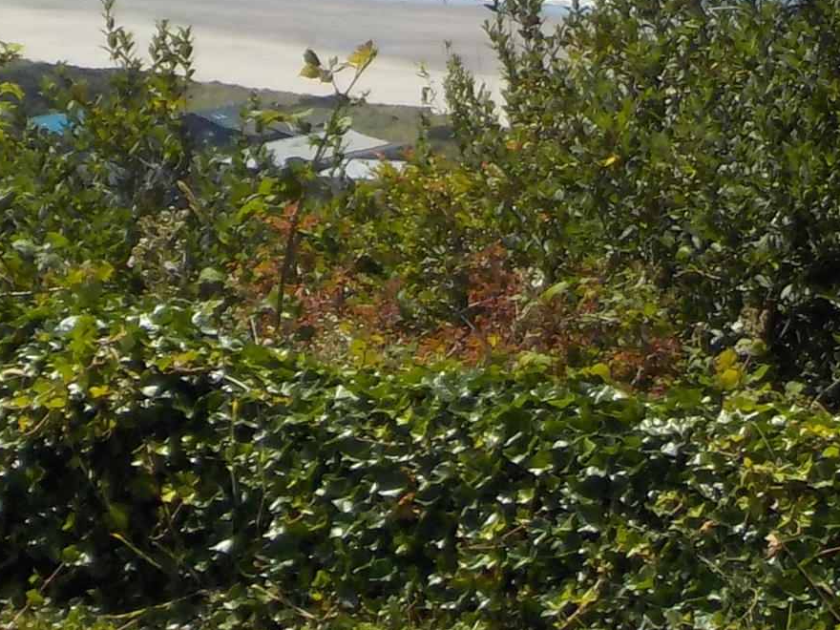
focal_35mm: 242
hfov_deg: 8.2
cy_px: 29
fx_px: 5872
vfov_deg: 6.1
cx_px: 640
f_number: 5.3
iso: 125
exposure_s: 1/640
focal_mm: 9.7
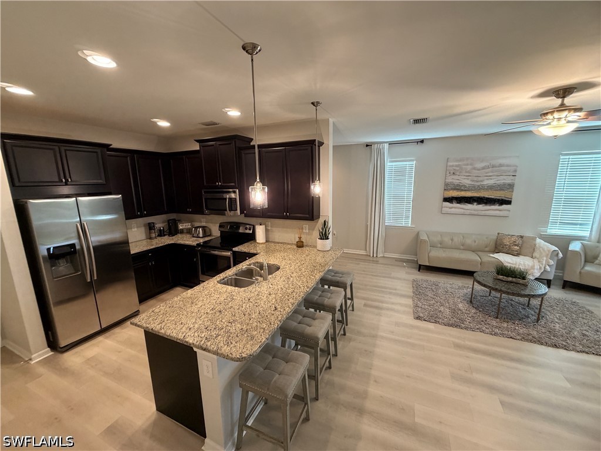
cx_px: 300
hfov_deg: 102.1
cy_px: 226
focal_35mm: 14
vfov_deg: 85.7
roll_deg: +1.1
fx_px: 243
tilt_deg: -10.2
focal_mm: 2.22
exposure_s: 1/60
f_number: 2.2
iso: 320
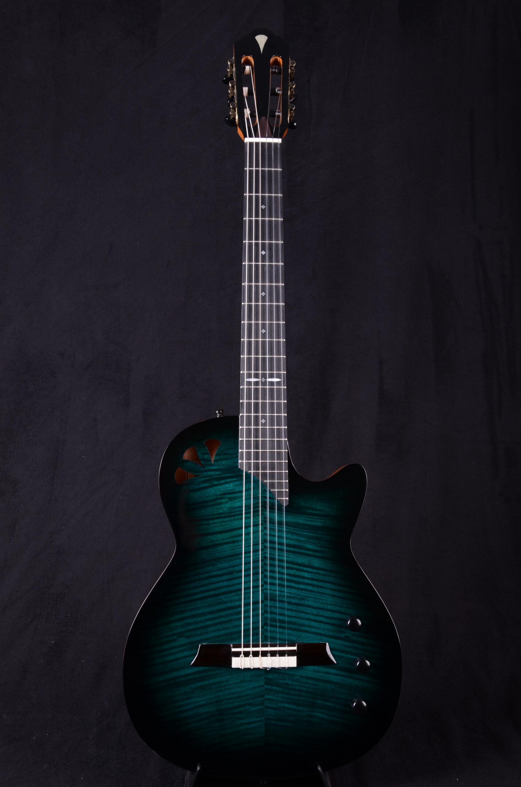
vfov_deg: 43.7
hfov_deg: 29.7
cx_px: 260
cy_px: 394
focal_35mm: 45
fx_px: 981
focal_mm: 30
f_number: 11
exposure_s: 1/200
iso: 200
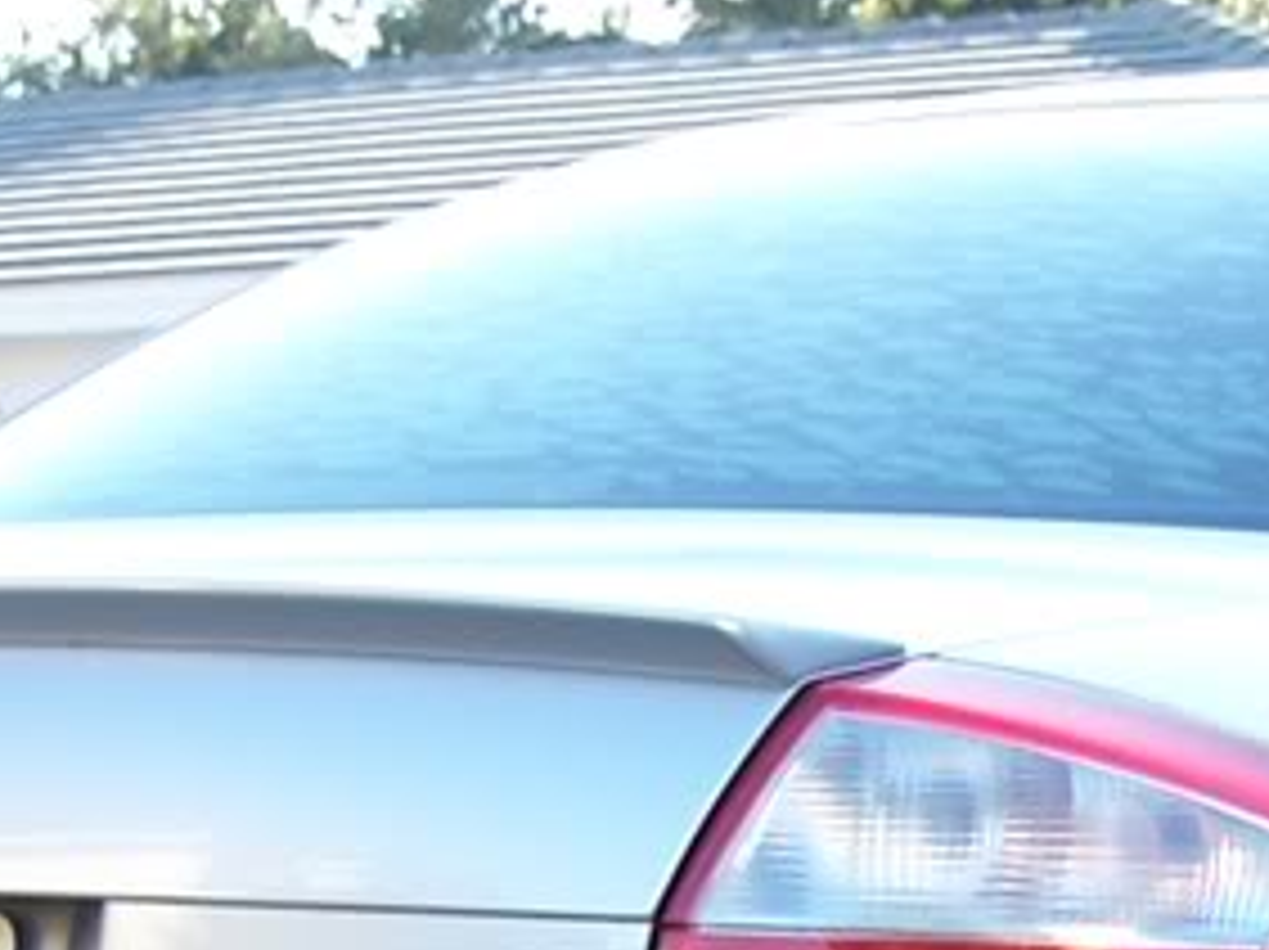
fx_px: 5055
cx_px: 1220
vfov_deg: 10.4
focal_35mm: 138
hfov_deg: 14.1
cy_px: 1351
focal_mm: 6.3
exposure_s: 1/180
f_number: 2.8
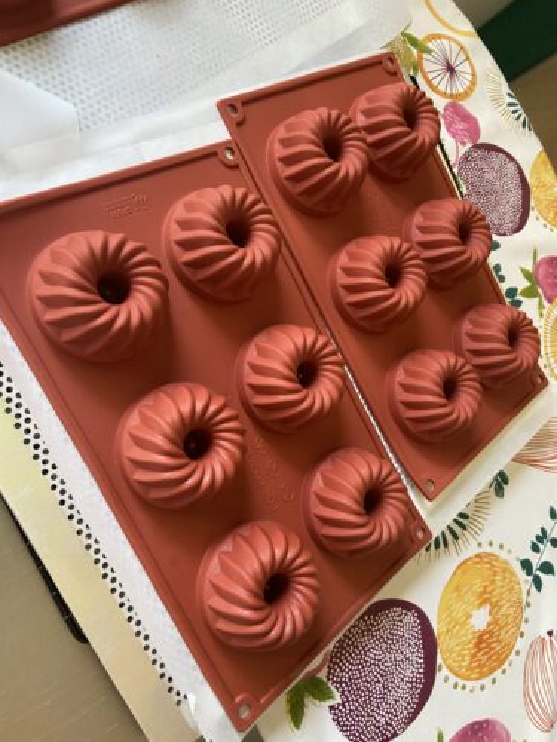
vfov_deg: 67.3
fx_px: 558
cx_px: 278
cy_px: 371
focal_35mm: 26
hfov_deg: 53.1
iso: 400
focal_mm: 4.25
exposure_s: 1/60
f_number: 1.8
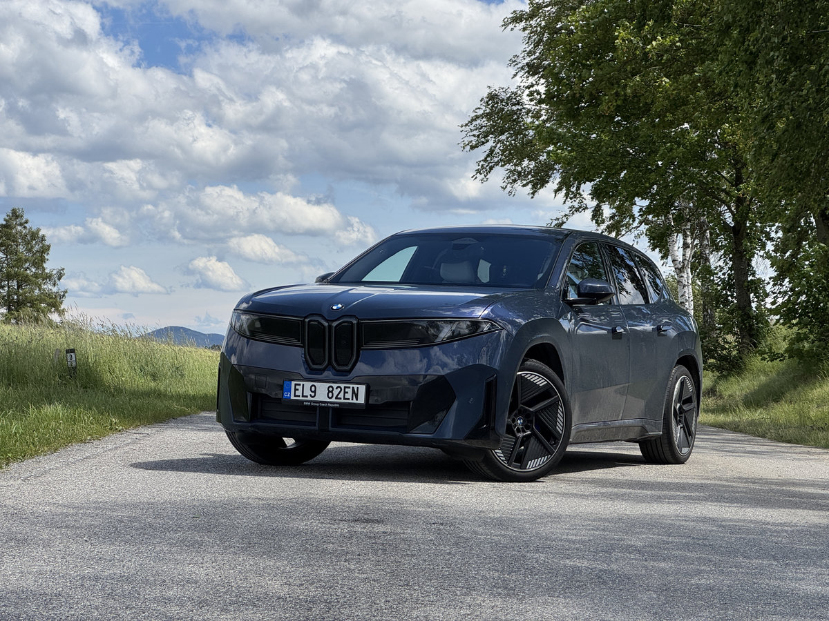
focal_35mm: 77
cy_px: 310
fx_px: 1844
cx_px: 414
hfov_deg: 25.3
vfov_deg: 19.1
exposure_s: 1/1393
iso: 25
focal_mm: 9
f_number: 2.8
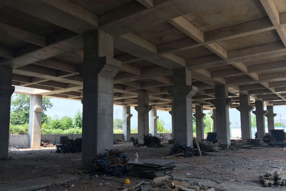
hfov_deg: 60.3
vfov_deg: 42.2
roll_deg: +0.1
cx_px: 142
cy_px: 108
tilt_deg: +8.7
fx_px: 246
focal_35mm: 31
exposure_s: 1/232
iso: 25
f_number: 2.2
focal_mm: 4.15
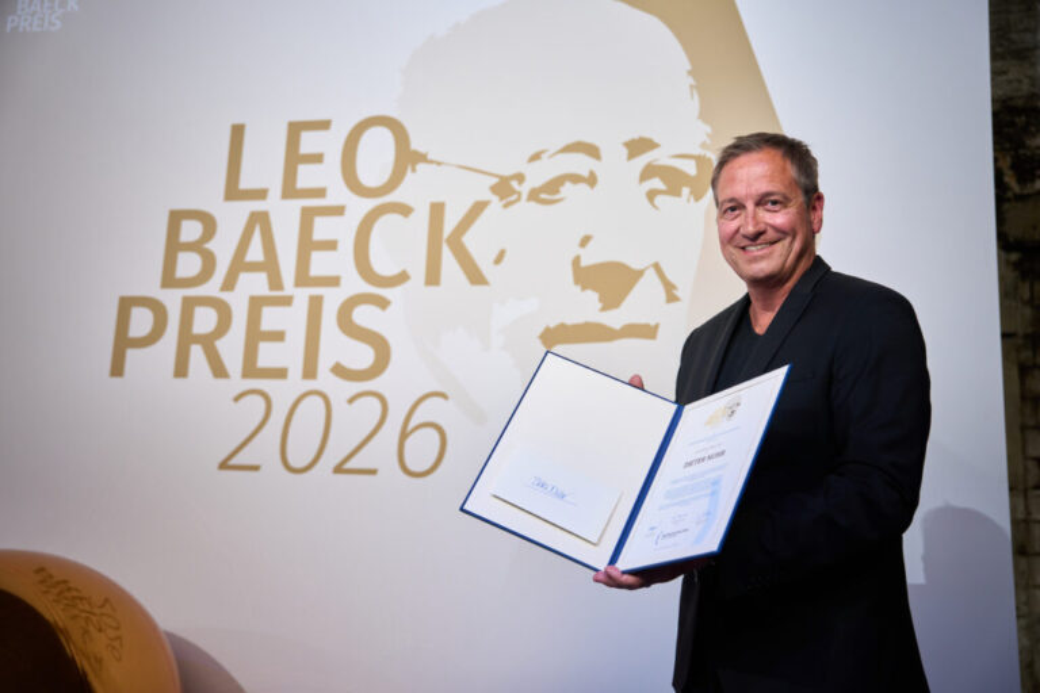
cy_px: 346
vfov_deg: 37.9
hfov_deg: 54.4
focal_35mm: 35
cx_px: 520
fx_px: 1011
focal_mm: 35
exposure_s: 1/125
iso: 640
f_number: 2.8
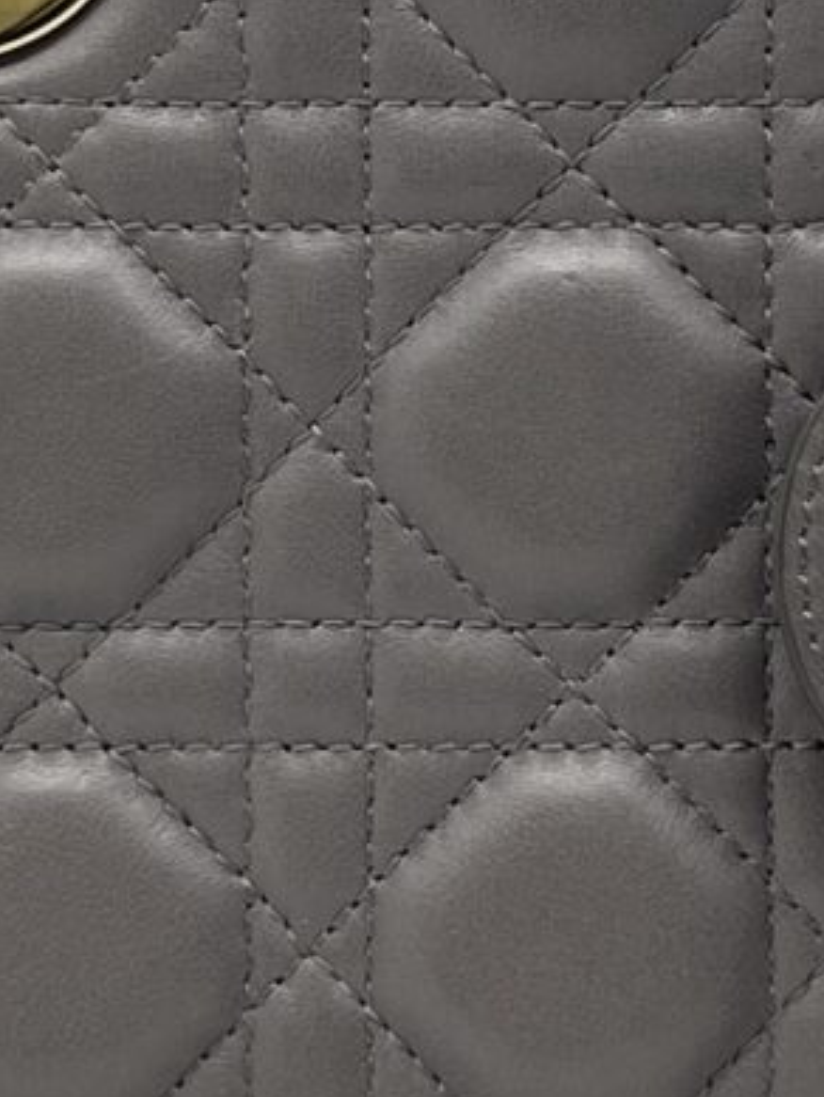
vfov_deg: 11.6
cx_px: 559
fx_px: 5424
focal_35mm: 171
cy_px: 482
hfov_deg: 8.7
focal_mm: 5.7
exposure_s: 1/116
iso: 32
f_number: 1.5
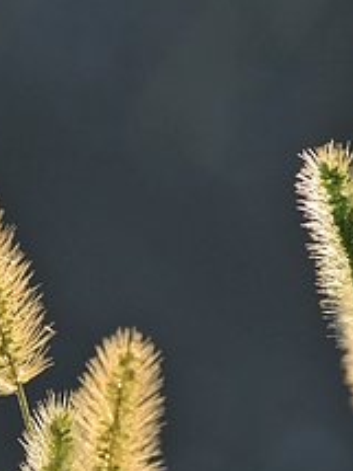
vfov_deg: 0.8
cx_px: 143
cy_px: 348
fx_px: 32638
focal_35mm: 2398
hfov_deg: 0.6
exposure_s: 1/320
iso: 400
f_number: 5.6
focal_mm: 700
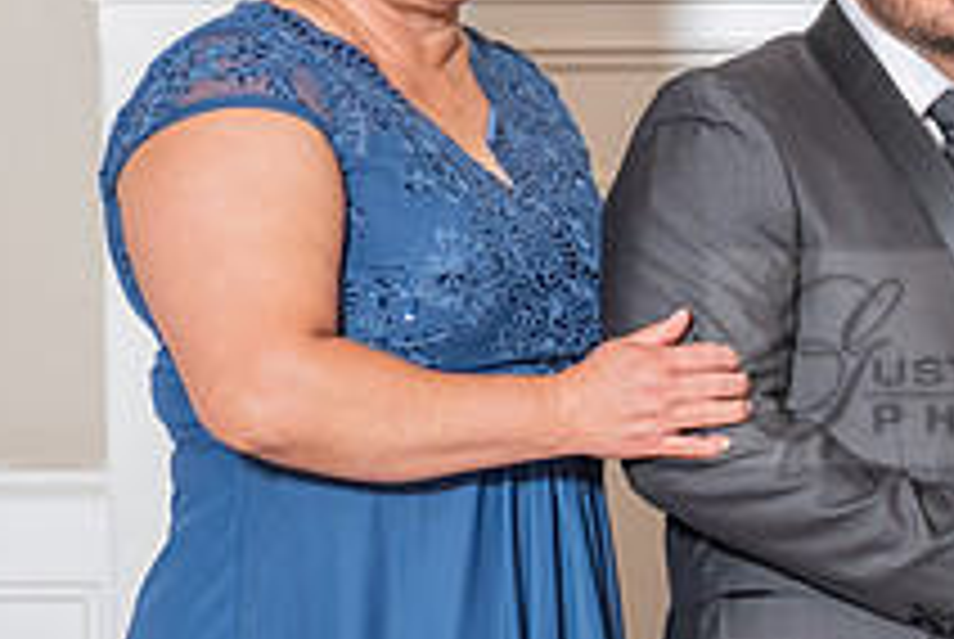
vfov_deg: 7.8
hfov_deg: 11.5
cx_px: 1052
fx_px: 4670
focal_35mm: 176
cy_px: 303
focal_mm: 60
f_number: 4.5
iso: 640
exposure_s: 1/160
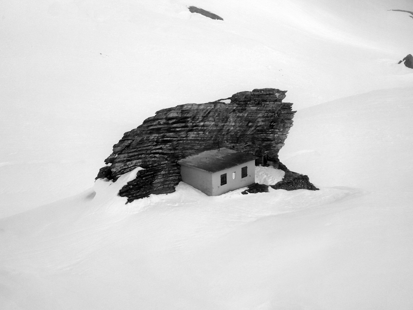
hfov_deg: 19.6
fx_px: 1193
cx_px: 206
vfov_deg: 14.8
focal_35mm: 100
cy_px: 155
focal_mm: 18
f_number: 6.3
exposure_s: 1/640
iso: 100
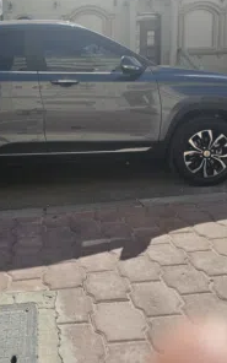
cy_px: 139
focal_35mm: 33
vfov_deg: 57.5
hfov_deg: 37.5
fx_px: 327
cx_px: 59
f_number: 1.7
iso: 20
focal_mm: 6.3
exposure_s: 1/1265
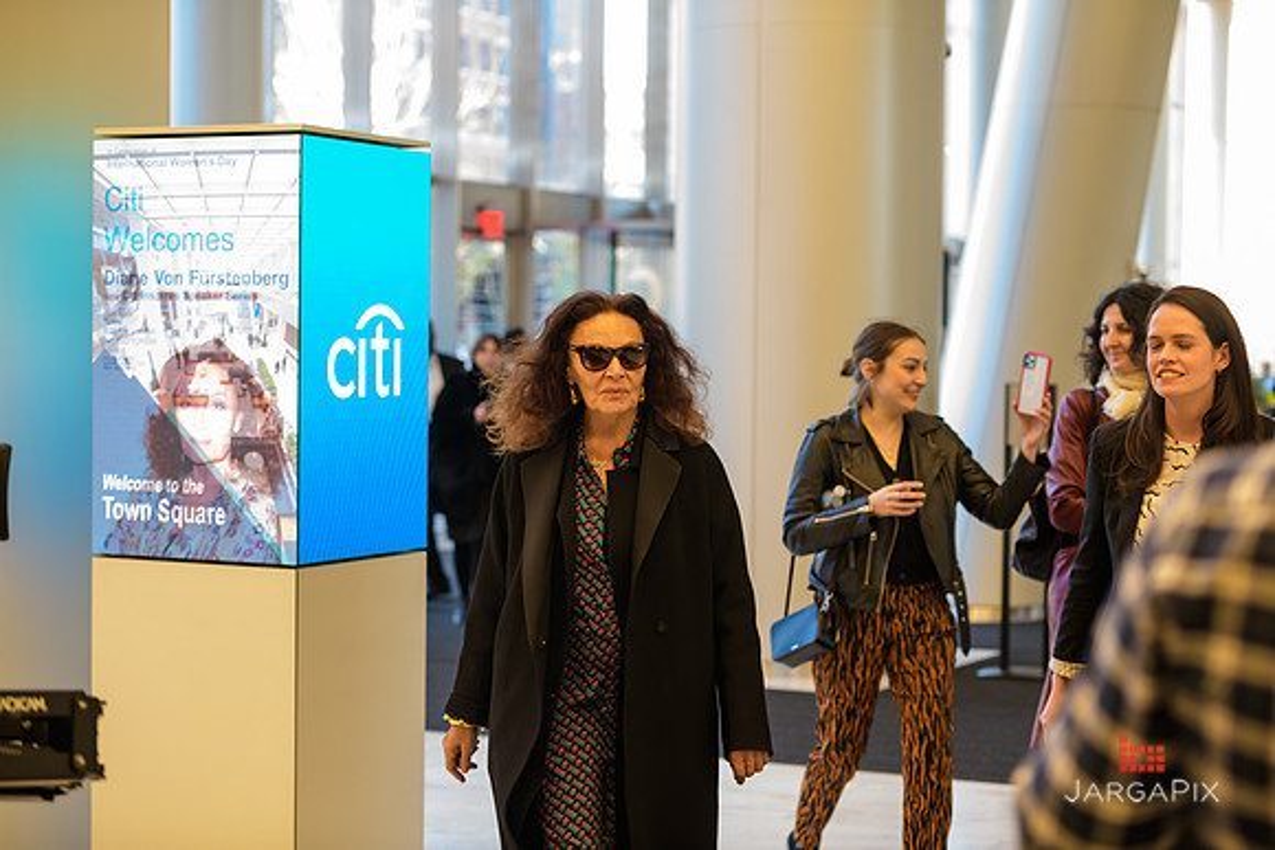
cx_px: 638
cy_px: 425
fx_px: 2480
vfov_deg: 19.5
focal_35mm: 70
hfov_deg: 28.8
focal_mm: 70
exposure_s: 1/125
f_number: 3.2
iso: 1250
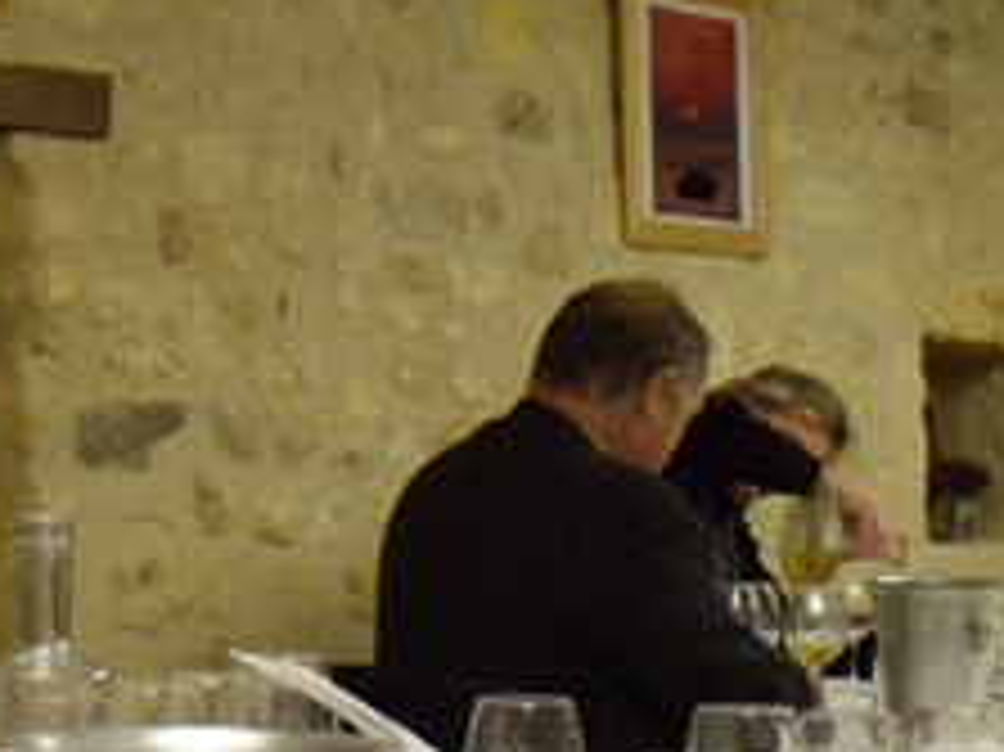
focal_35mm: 97
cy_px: 635
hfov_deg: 20.2
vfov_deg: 15.1
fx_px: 2812
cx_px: 428
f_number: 3.6
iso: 400
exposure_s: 1/50
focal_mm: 6.4
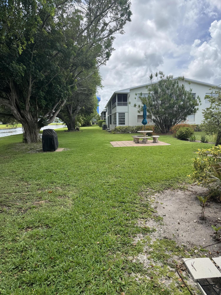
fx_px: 204
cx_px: 110
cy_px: 148
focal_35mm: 24
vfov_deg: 71.6
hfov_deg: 56.8
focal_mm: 6.76
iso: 80
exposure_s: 1/2041
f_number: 1.78
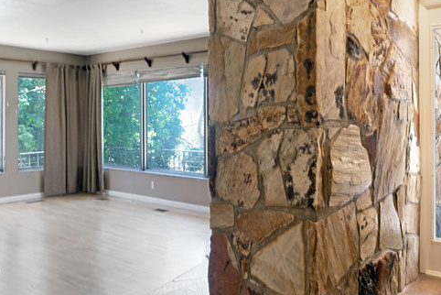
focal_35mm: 34
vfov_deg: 38.8
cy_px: 118
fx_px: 417
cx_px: 320
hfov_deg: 53.7
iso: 320
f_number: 9
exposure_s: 1.3
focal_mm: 16
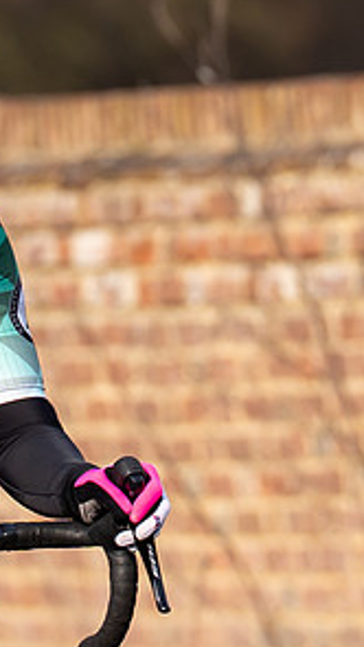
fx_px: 21168
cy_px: 317
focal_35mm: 1234
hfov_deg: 1.0
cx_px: 44
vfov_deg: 1.8
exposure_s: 1/800
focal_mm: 200
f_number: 4
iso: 100
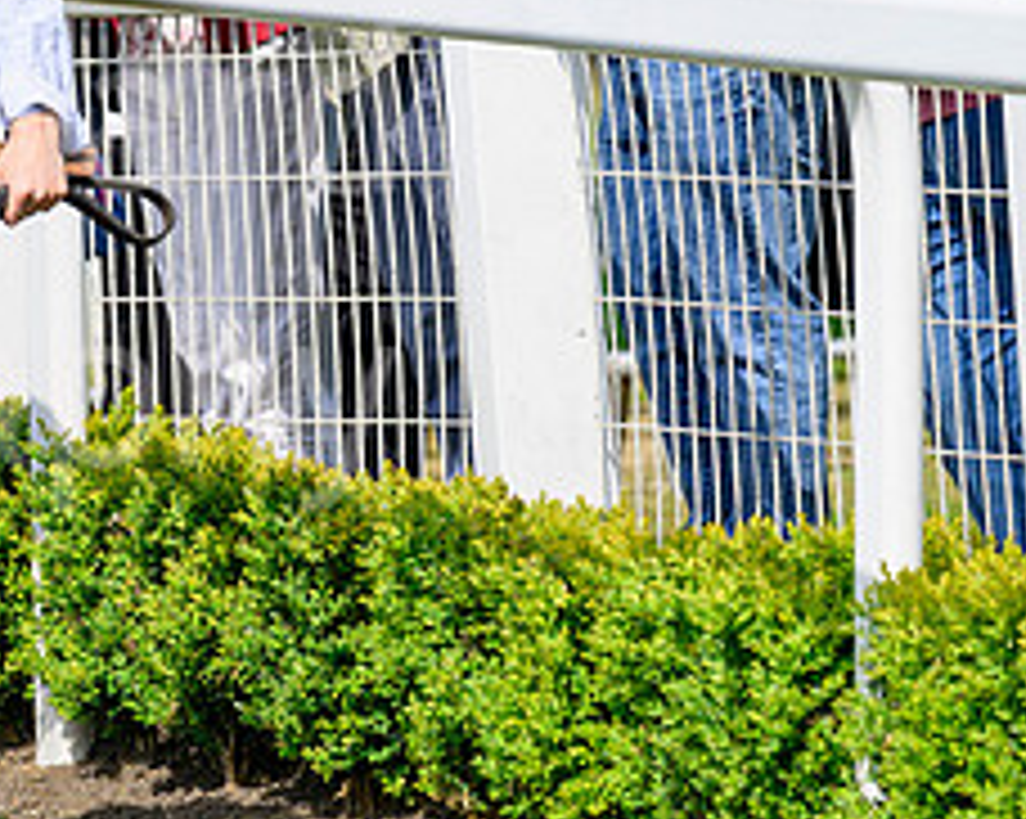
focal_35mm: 796
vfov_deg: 1.9
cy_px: 202
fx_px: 24150
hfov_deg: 2.4
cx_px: -206
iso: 200
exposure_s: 1/1000
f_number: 5.6
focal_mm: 270
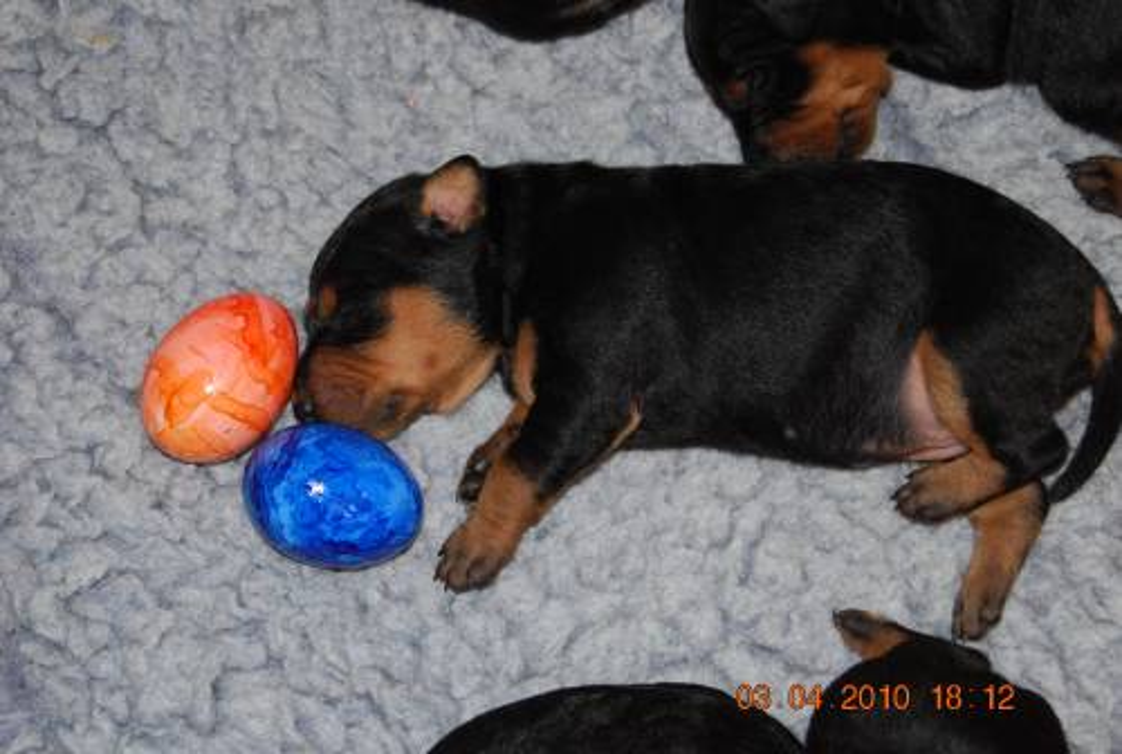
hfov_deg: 24.6
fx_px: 2577
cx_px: 561
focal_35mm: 82
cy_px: 377
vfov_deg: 16.6
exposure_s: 1/60
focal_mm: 55
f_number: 5.6
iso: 200
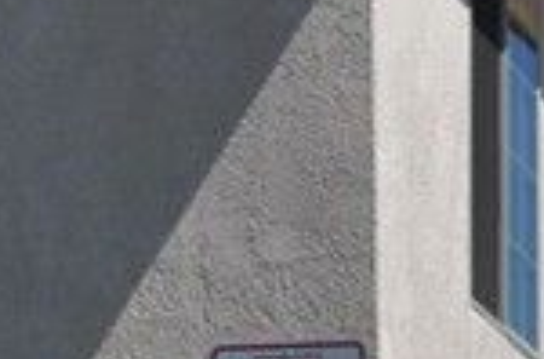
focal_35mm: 359
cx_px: 272
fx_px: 5414
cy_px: 827
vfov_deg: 3.7
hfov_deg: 5.8
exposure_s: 1/400
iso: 200
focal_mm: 35
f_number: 10
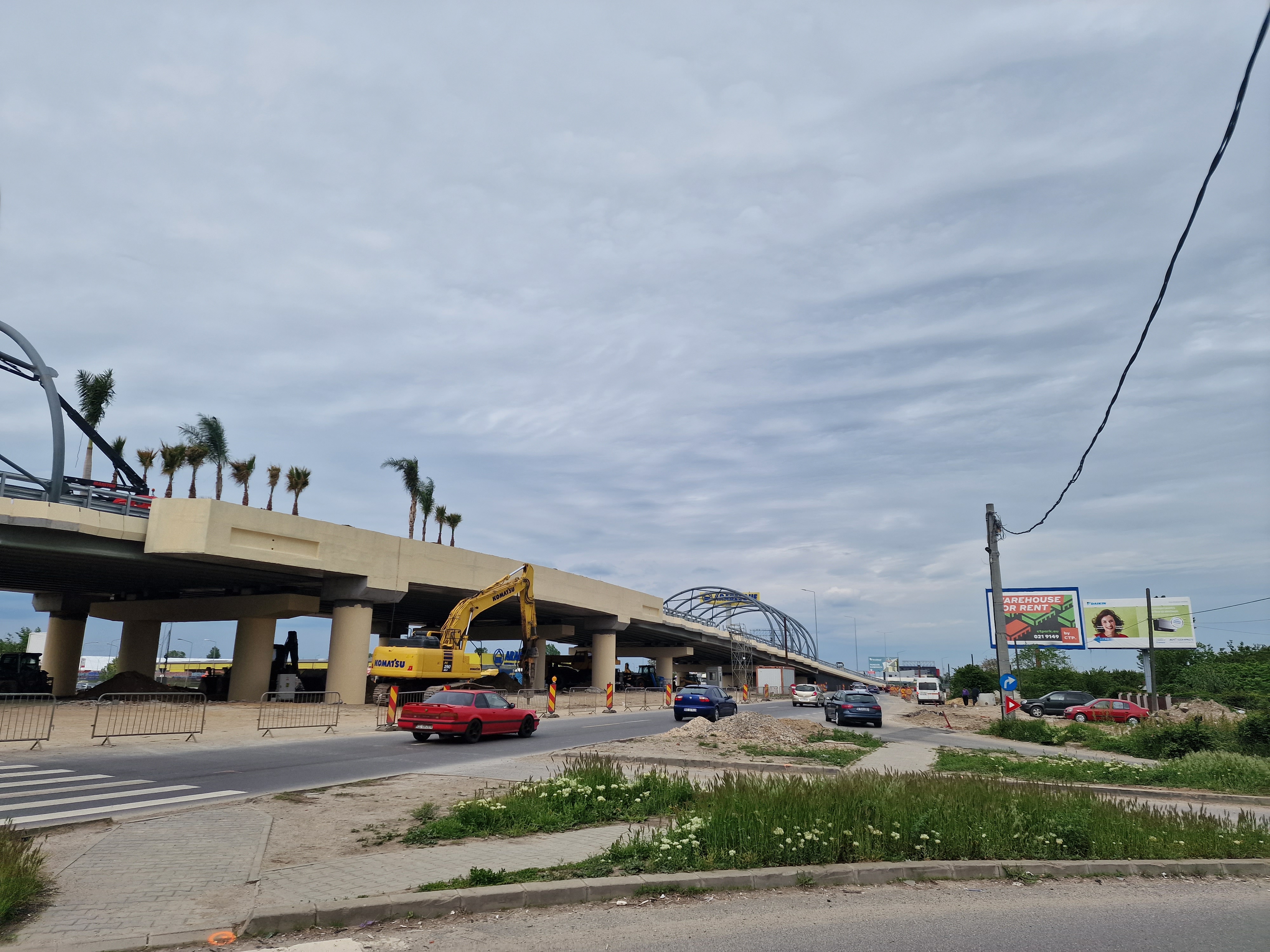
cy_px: 476
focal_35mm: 23
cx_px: 635
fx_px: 844
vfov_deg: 58.9
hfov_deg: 73.9
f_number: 1.8
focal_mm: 6.4
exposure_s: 1/1556
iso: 50
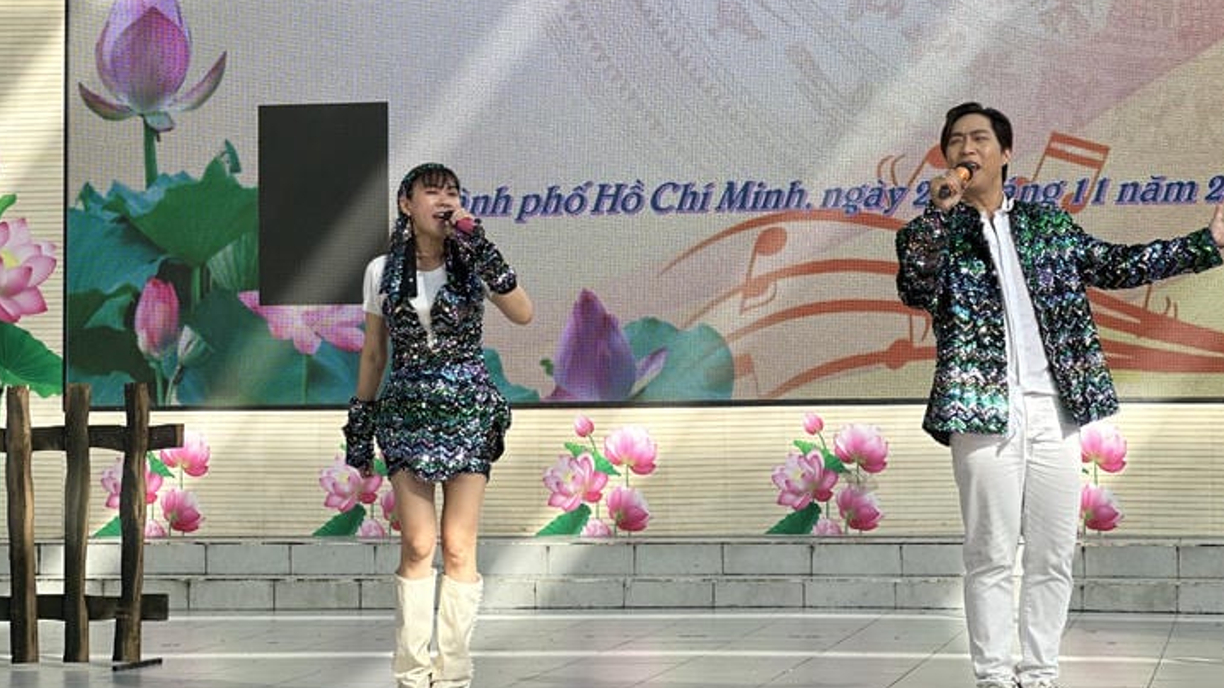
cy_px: 149
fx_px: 3797
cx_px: 519
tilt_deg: +5.5
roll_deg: +0.3
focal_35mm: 117
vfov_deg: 10.3
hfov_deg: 18.3
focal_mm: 9
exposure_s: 1/133
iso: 25
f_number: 2.8
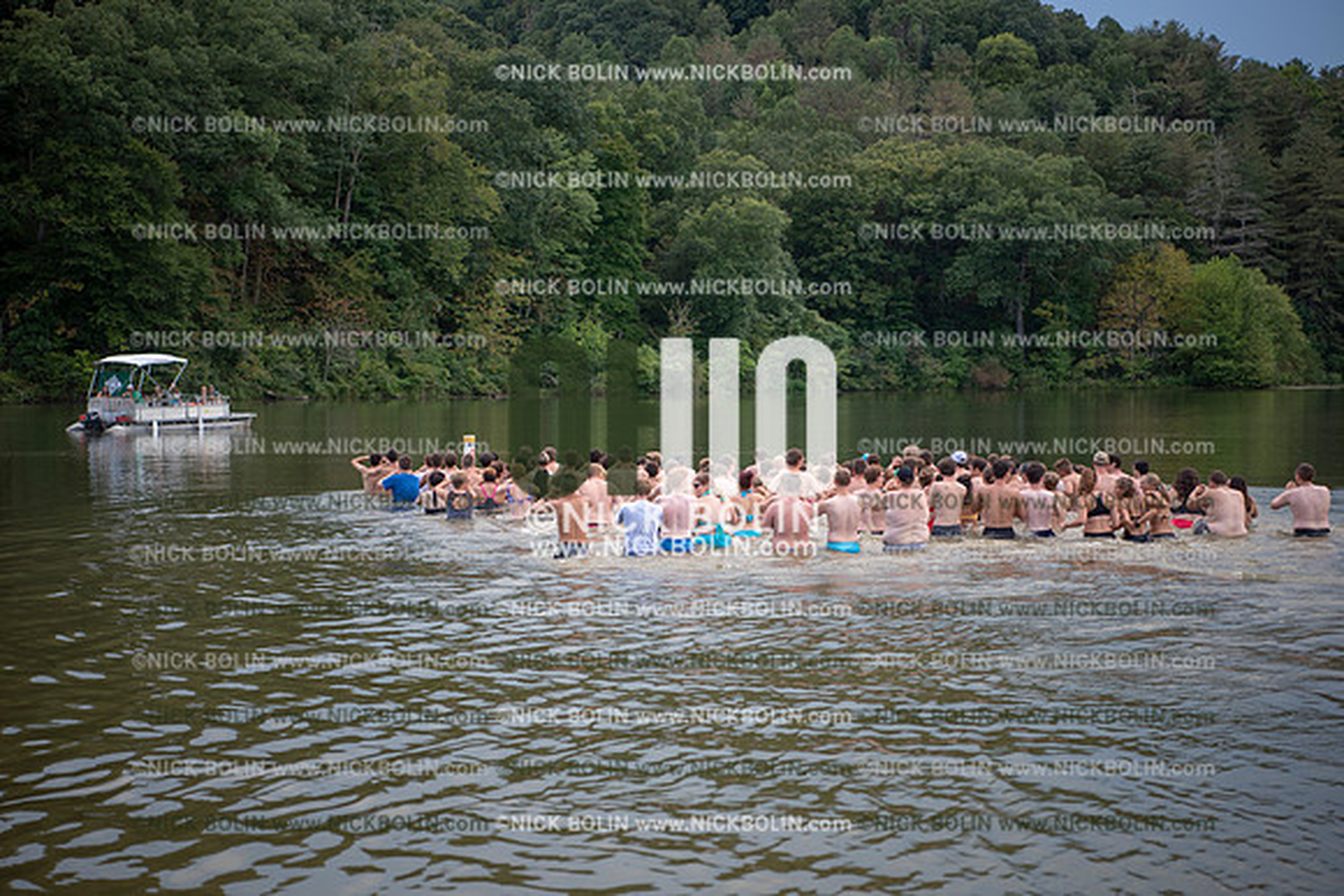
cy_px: 448
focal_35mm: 70
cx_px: 672
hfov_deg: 28.8
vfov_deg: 19.5
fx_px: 2614
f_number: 3.2
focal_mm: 70
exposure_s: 1/400
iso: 160
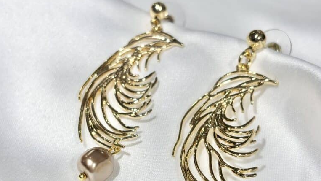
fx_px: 647
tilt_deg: -35.5
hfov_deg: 27.9
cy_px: 144
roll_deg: +2.8
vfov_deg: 15.8
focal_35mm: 76
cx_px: 160
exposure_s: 1/328
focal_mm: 5.96
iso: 32
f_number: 1.6
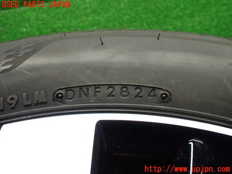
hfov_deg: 60.0
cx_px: 116
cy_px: 87
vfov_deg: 46.8
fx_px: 201
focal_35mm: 30
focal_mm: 5.4
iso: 500
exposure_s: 1/125
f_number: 2.3
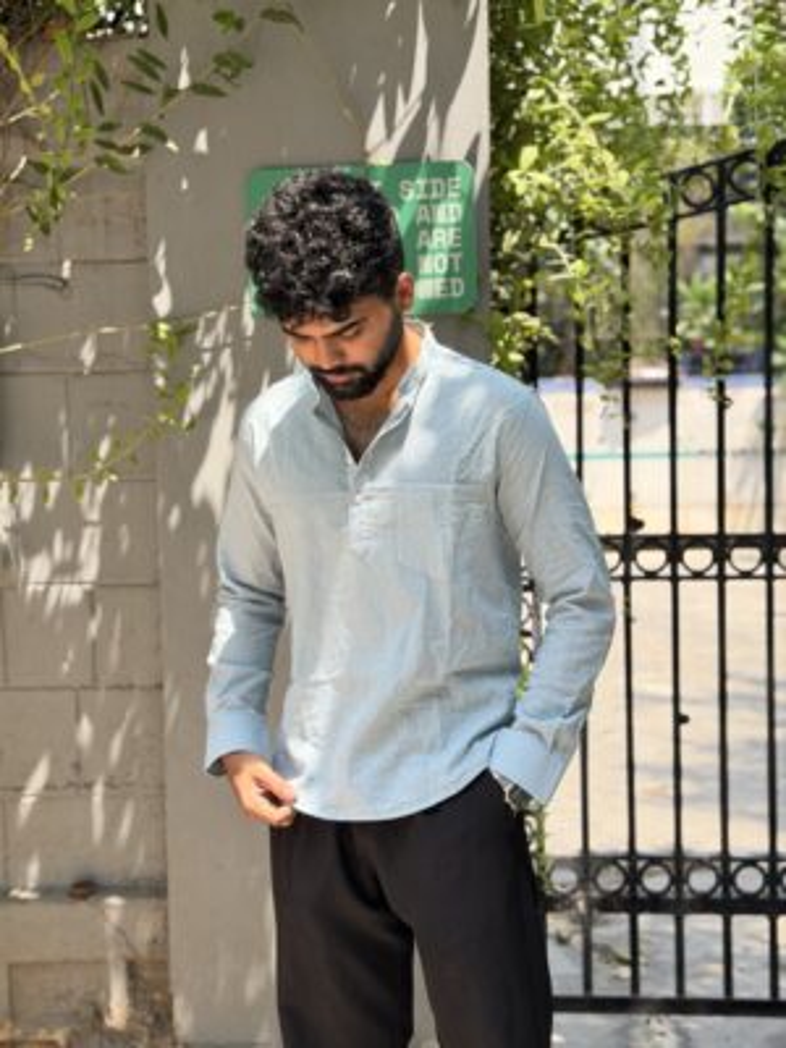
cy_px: 524
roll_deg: +0.9
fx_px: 1453
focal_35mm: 48
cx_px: 393
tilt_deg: -4.4
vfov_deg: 39.7
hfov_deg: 30.3
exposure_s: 1/1185
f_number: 1.78
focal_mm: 6.76
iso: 80
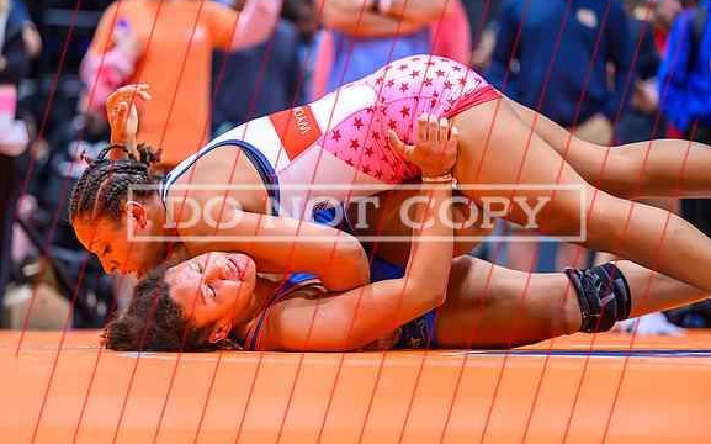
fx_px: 3602
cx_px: 324
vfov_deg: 7.0
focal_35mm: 186
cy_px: 189
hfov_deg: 11.3
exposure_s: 1/800
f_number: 2.8
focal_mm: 140
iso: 3200
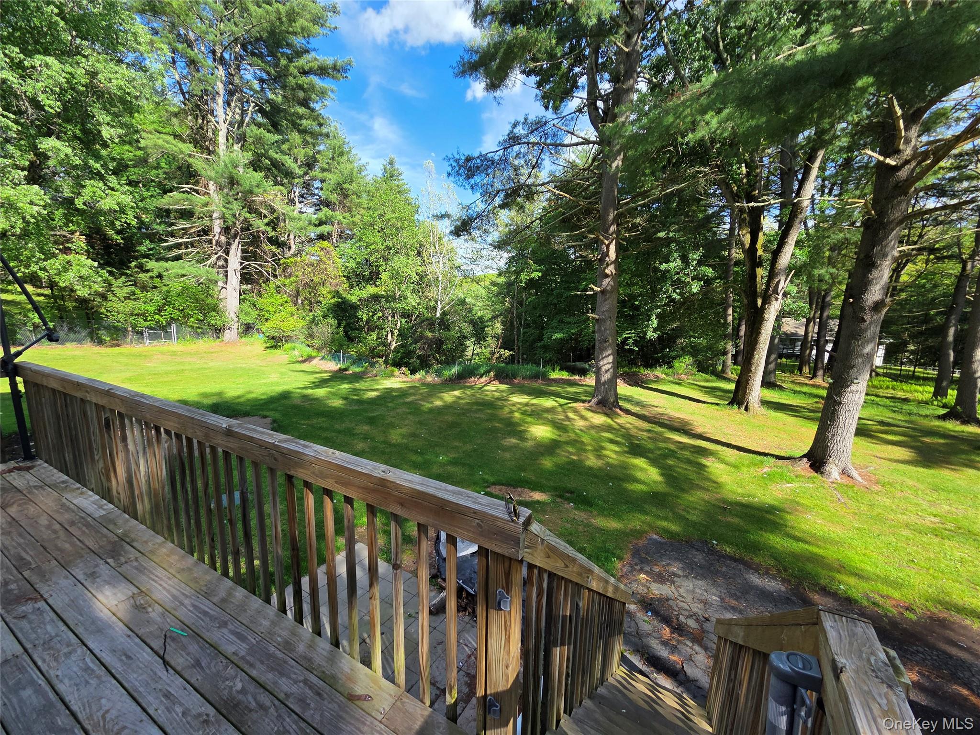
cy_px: 368
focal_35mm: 13
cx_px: 490
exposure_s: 1/779
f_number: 2.2
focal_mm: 2.2
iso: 50
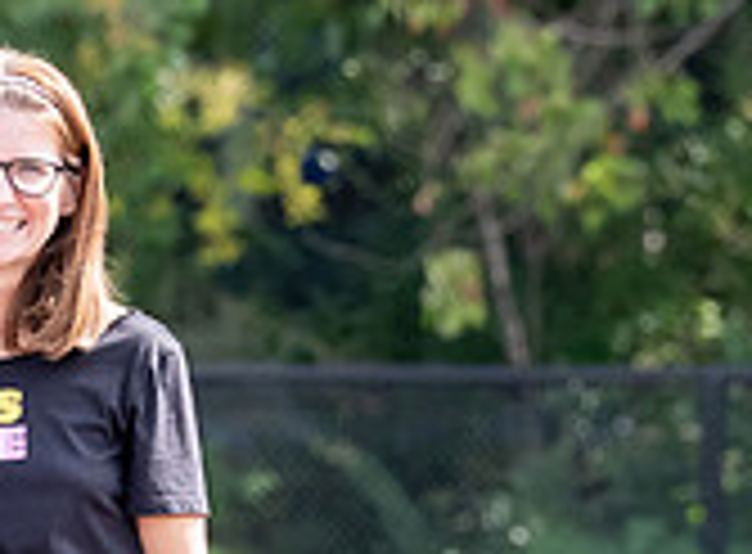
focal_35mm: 1045
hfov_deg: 1.9
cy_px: 581
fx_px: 22556
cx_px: -285
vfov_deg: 1.4
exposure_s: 1/1000
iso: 1000
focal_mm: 200
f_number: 5.6
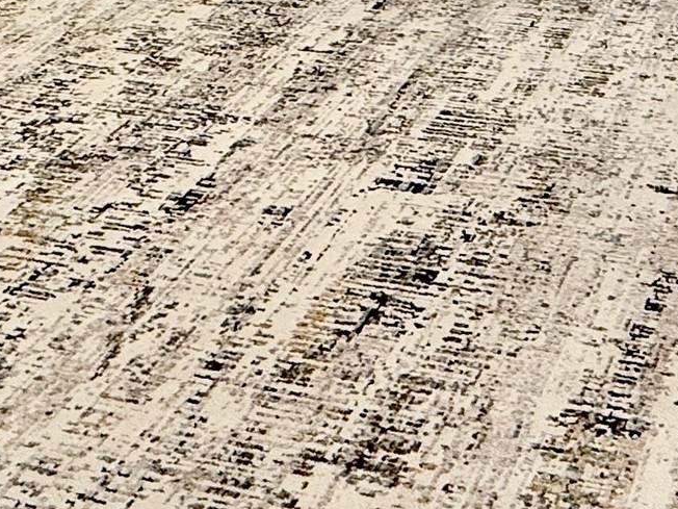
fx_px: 1293
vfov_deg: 17.8
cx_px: 660
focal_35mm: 66
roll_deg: +1.5
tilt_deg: -5.6
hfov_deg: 27.8
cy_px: -406
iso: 125
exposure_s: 1/120
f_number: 2.2
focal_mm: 2.22
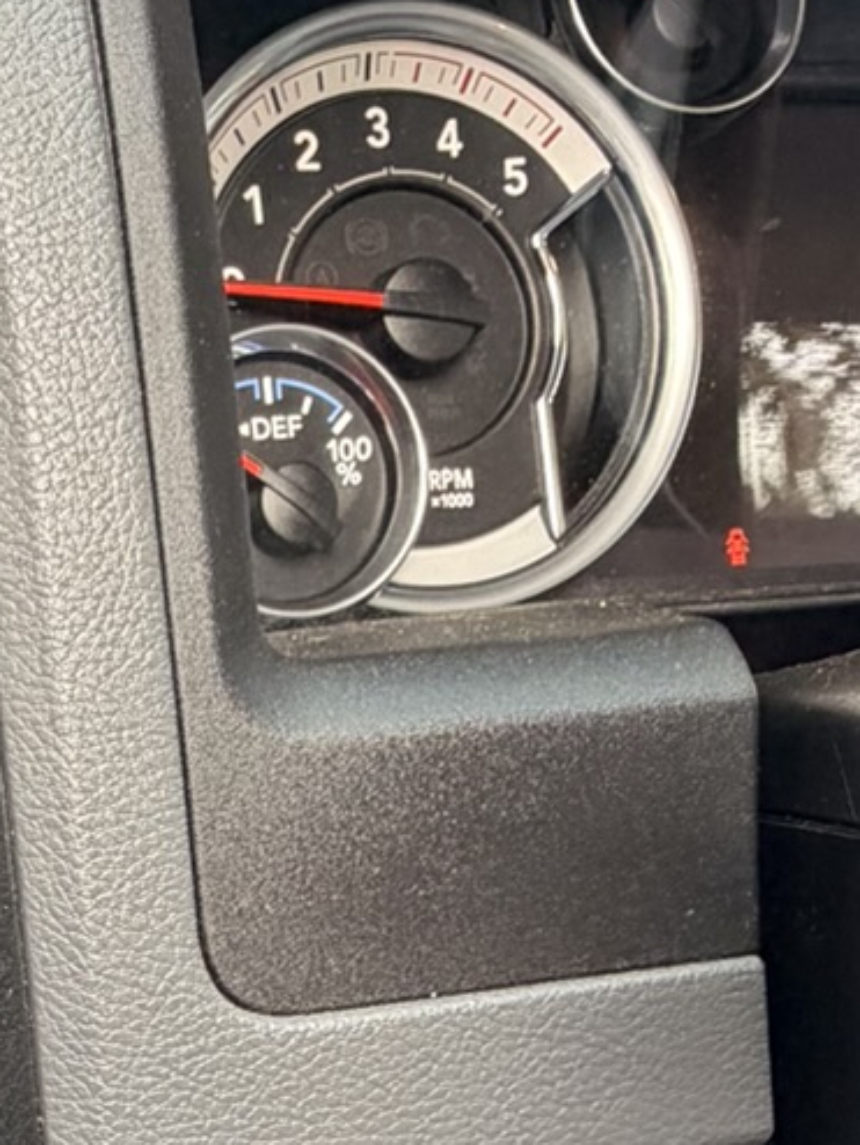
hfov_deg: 24.2
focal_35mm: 58
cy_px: 971
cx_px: 12
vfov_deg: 32.0
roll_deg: +1.4
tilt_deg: -24.7
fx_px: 1920
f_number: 2.2
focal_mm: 2.22
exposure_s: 1/121
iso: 320
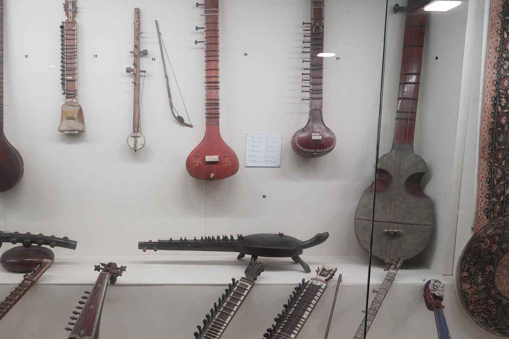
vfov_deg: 39.8
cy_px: 200
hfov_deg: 55.8
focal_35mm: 33
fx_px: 467
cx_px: 162
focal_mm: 24
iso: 3200
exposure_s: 1/80
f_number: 7.1
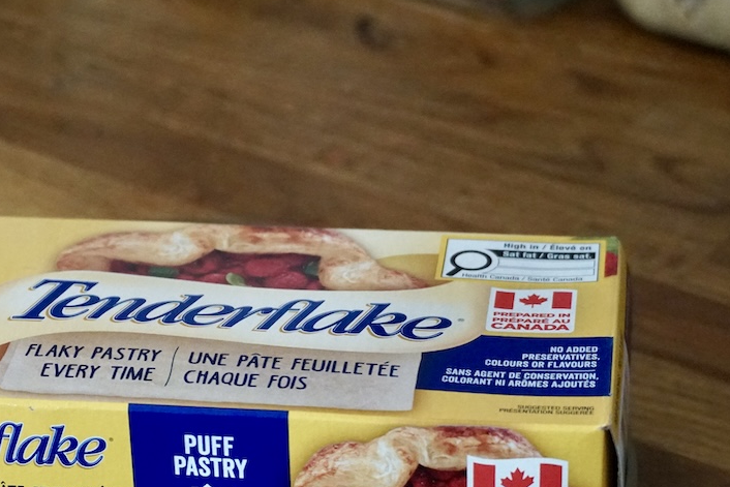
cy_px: 355
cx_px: 173
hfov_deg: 17.4
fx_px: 2371
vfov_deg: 11.7
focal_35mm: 117
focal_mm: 43
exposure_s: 1/80
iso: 6400
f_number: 5
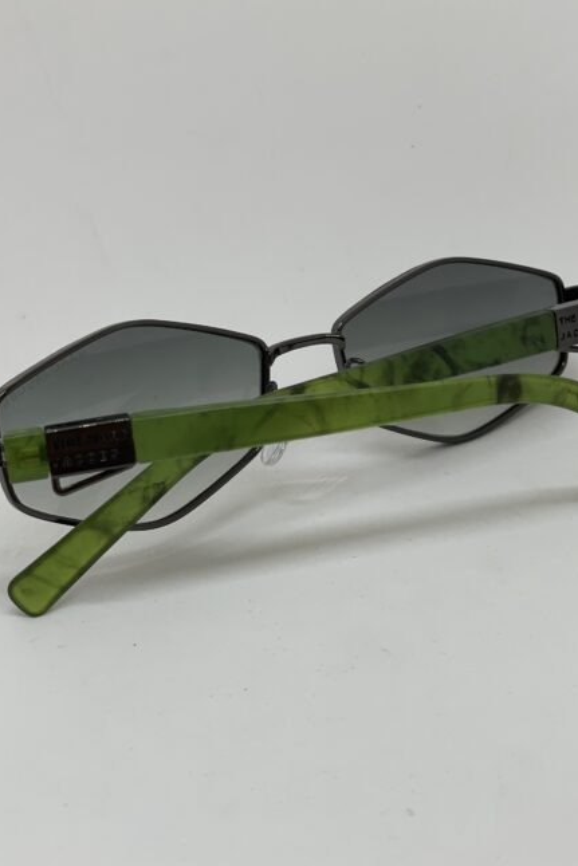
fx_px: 1613
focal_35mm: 67
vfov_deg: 30.0
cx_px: 353
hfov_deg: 20.3
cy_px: 331
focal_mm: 6
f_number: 2
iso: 40
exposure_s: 1/122
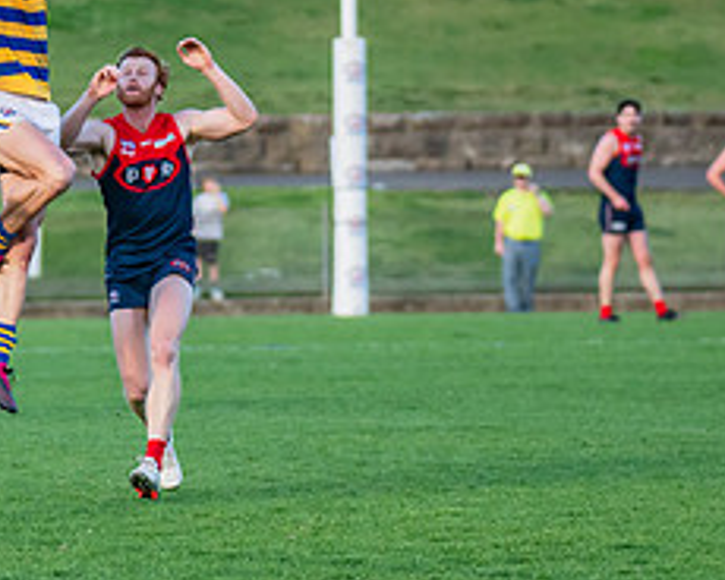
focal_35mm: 607
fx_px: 13025
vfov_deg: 2.6
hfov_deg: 3.2
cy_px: 175
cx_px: -22
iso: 1100
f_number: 4
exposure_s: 1/1250
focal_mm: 210
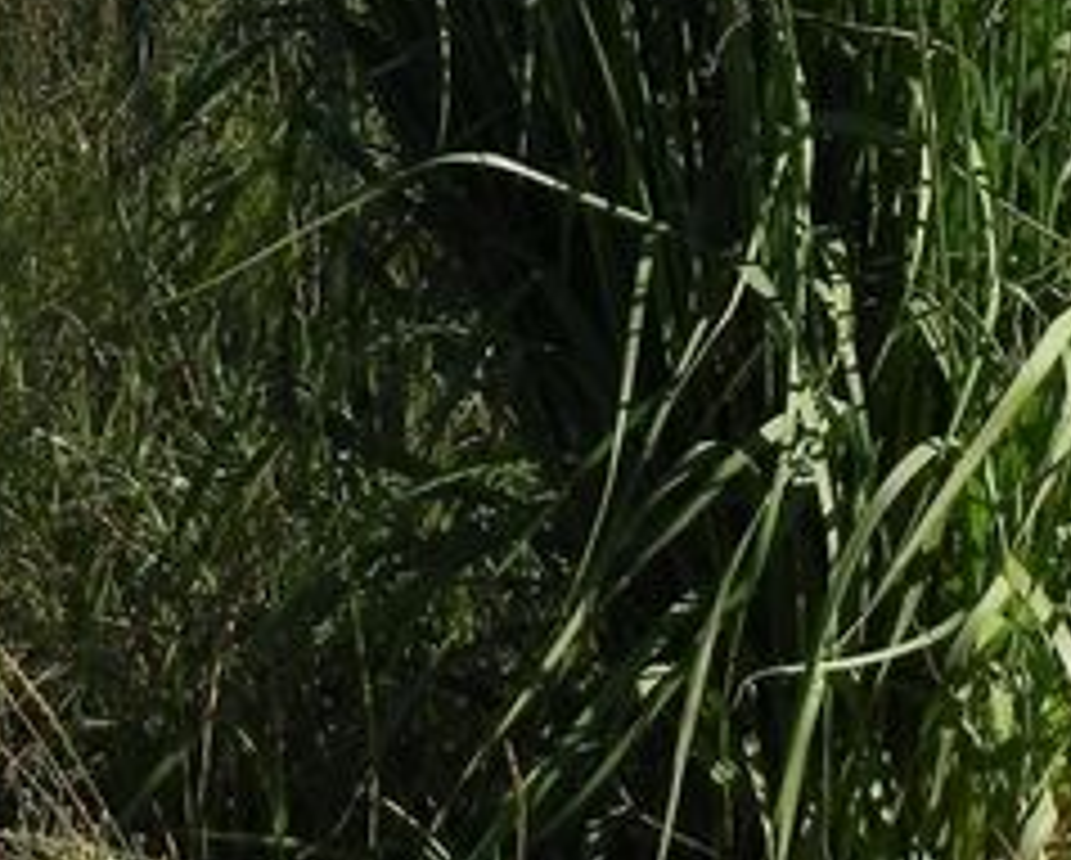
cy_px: -937
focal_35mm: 108
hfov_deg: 17.7
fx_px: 3428
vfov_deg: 12.4
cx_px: 342
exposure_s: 1/2000
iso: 160
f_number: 2.8
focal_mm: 5.9
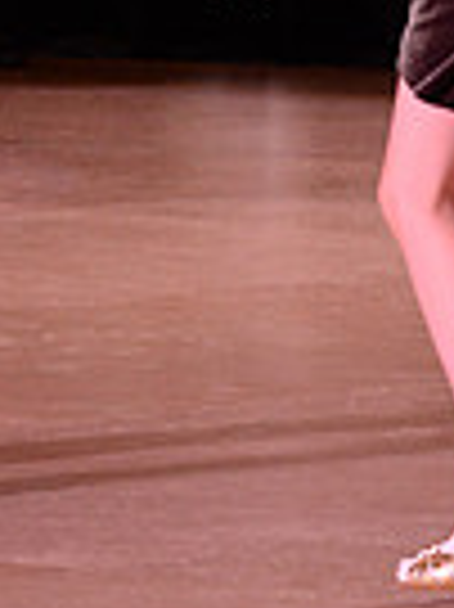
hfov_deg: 3.2
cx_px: 169
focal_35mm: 463
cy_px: -329
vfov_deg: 4.3
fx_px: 8109
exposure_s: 1/250
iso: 2500
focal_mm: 112
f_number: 6.3
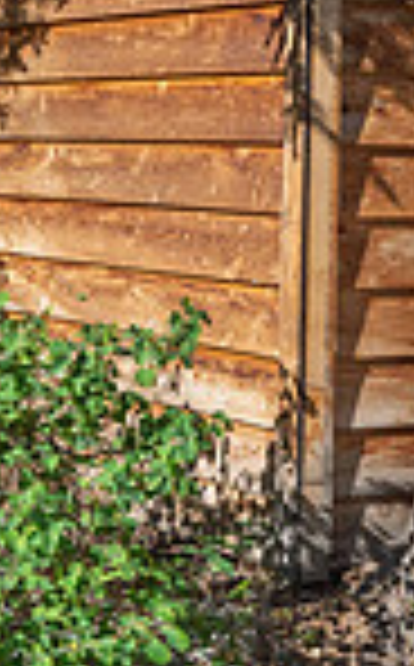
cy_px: 214
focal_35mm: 97
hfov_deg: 11.9
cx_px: 837
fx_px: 1758
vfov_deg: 21.4
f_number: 16
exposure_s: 1/200
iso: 400
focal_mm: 24
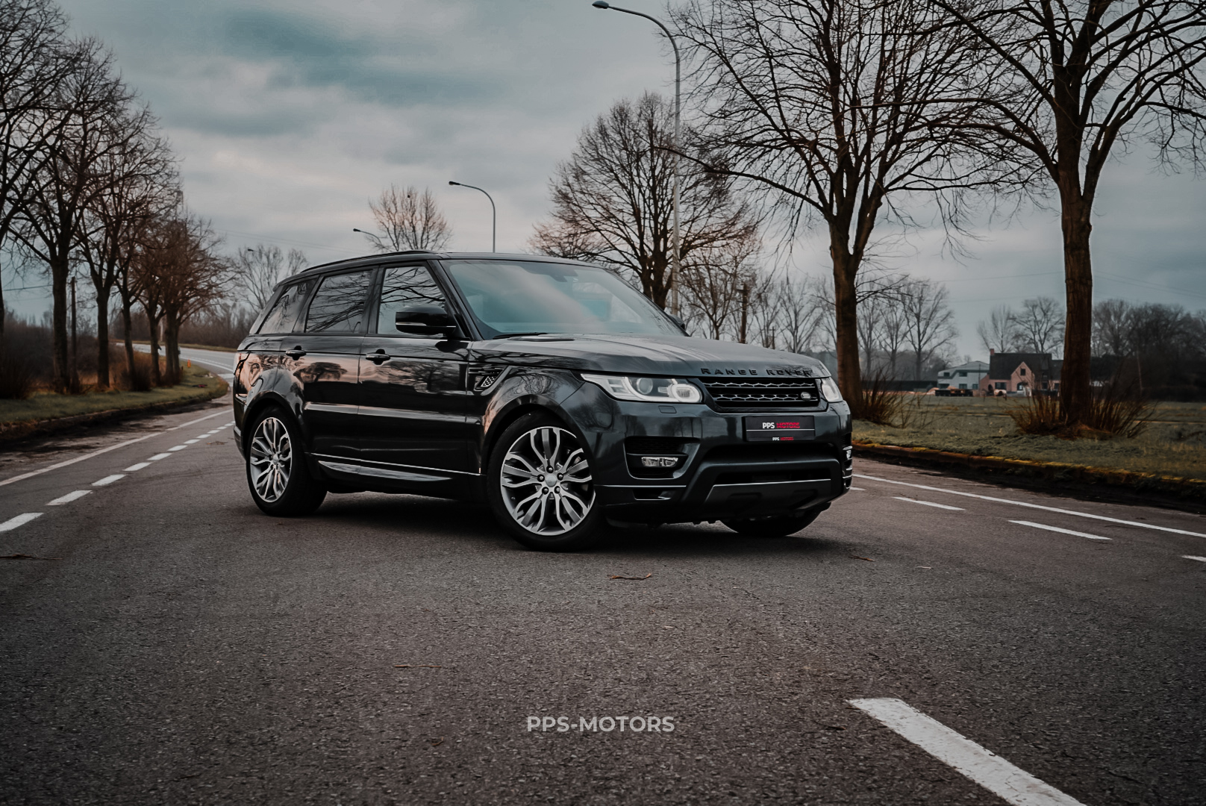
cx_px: 603
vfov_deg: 31.9
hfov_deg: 46.4
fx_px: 1408
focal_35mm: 42
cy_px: 403
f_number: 5.6
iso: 100
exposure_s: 1/80
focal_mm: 42
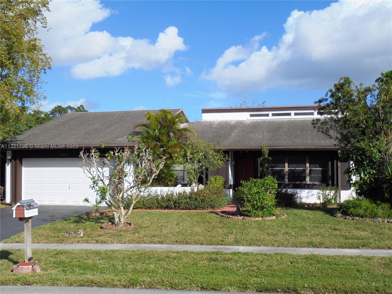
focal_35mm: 38
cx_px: 196
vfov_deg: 37.7
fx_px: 430
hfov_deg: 49.0
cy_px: 147
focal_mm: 6.9
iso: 100
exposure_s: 1/800
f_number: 4.2
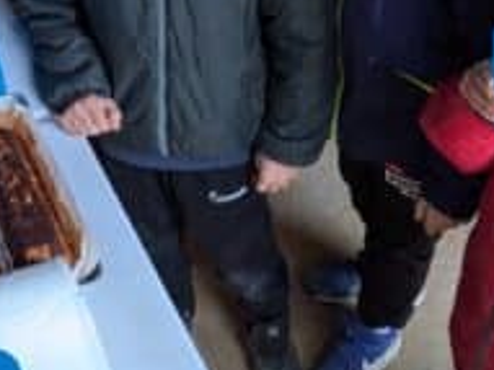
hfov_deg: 25.7
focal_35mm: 72
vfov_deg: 18.9
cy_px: -109
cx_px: -3
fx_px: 1027
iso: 401
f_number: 2.2
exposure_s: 1/50
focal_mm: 1.83
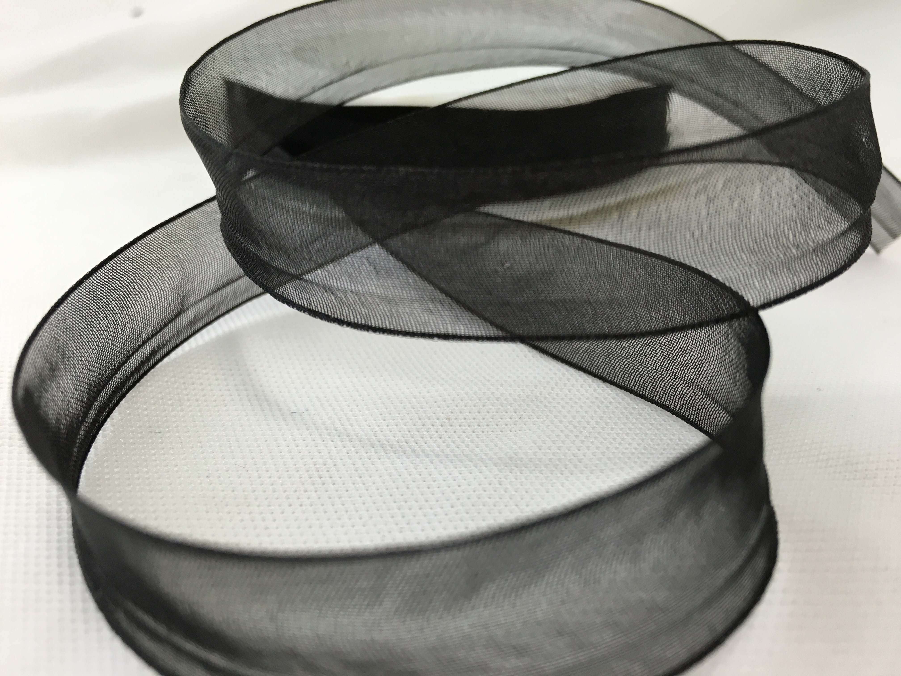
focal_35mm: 29
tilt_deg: -27.7
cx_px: 450
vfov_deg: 48.2
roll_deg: -0.1
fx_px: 755
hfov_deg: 61.7
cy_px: 338
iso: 40
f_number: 2.2
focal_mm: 4.15
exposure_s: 1/33
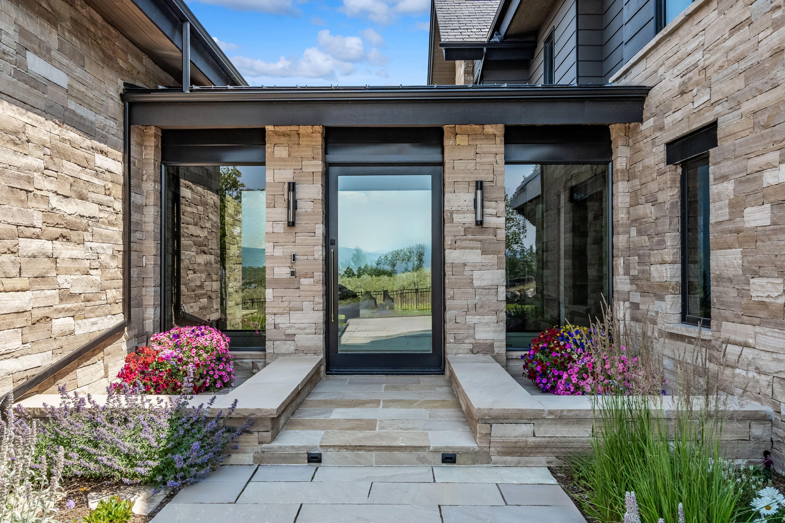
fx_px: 632
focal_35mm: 29
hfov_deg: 63.7
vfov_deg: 45.0
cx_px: 392
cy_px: 262
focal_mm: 29
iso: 800
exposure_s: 1/5000
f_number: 10
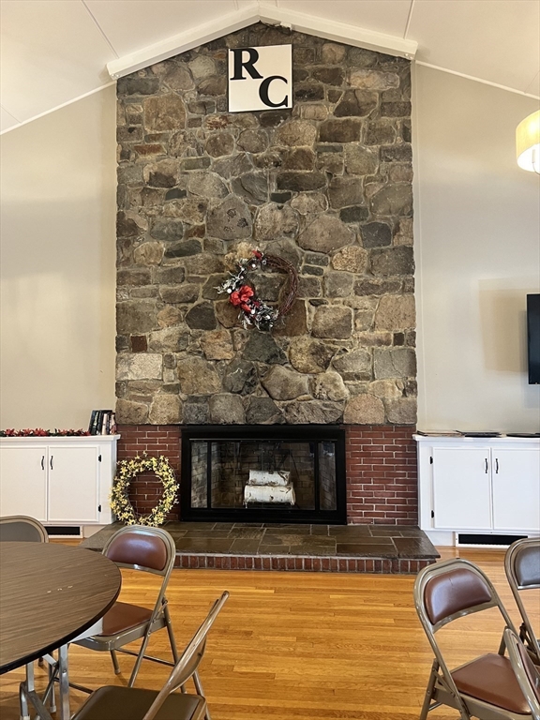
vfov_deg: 67.3
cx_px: 270
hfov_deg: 53.1
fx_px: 541
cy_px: 360
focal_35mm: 26
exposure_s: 1/60
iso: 200
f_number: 1.5
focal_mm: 5.7
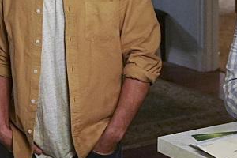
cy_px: 20
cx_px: 88
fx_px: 790
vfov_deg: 11.4
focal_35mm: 120
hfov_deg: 17.0
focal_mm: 30
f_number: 4
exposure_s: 1/60
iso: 5000
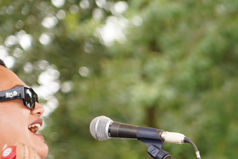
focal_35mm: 336
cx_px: 342
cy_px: 240
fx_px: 2221
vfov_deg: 4.1
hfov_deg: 6.1
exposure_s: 1/160
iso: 160
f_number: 4
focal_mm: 104
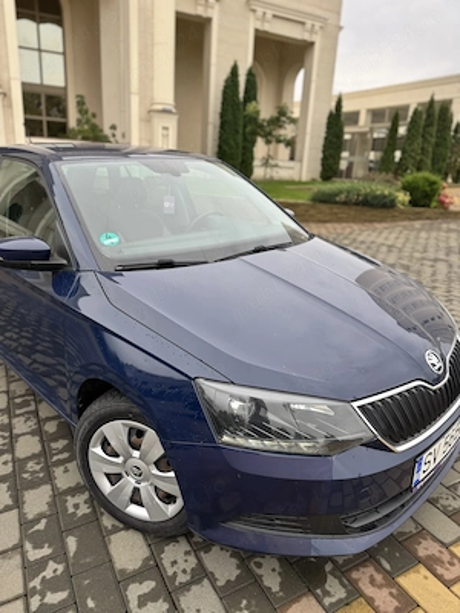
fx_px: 425
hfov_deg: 56.8
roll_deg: -3.2
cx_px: 230
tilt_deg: -15.9
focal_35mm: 24
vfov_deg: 71.6
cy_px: 306
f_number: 1.78
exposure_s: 1/439
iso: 80
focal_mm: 6.76
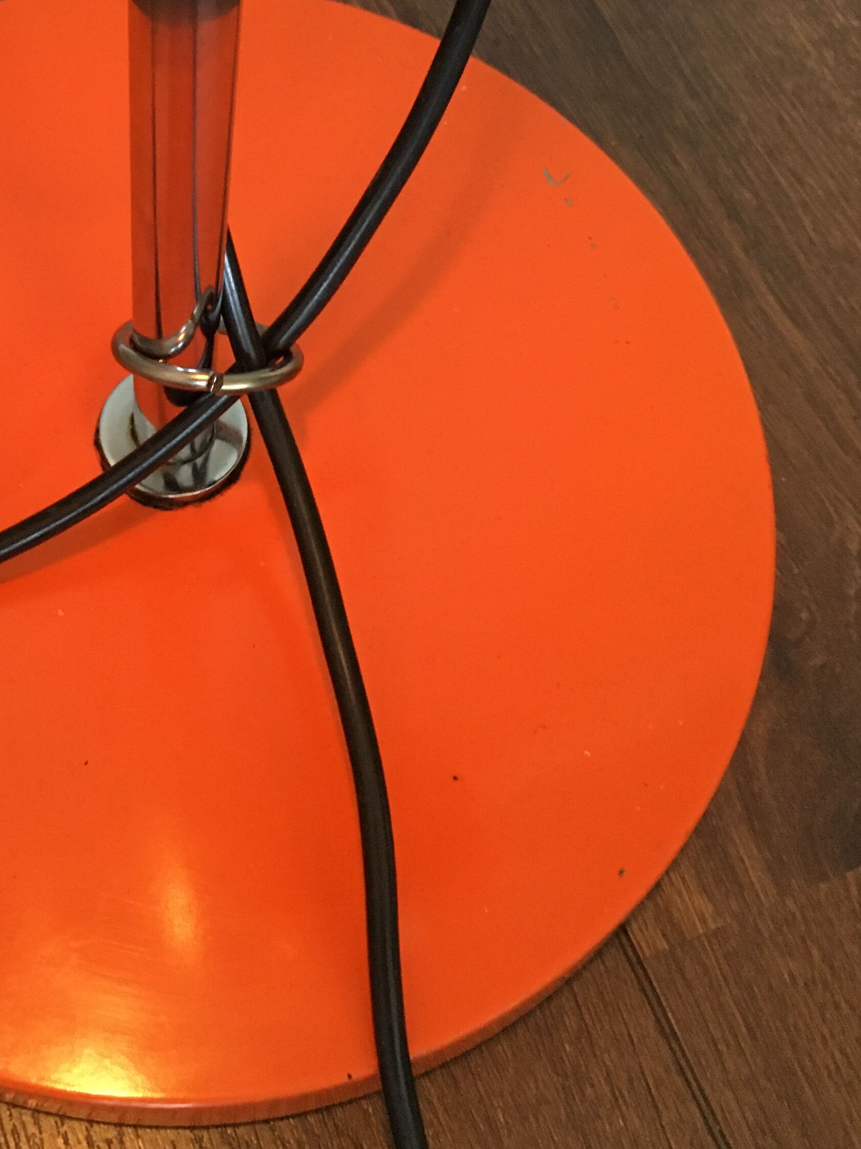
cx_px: 201
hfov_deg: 27.6
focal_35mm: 52
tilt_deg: -57.8
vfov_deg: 35.7
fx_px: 1725
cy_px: 248
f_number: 2.2
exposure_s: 1/25
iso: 200
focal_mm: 4.15
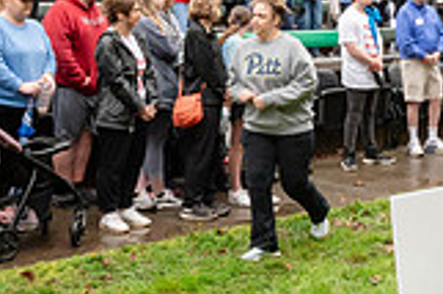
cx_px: 413
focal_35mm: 88
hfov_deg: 22.5
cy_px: -33
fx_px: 1082
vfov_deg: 15.1
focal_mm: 24
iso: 4000
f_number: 18
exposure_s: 1/250
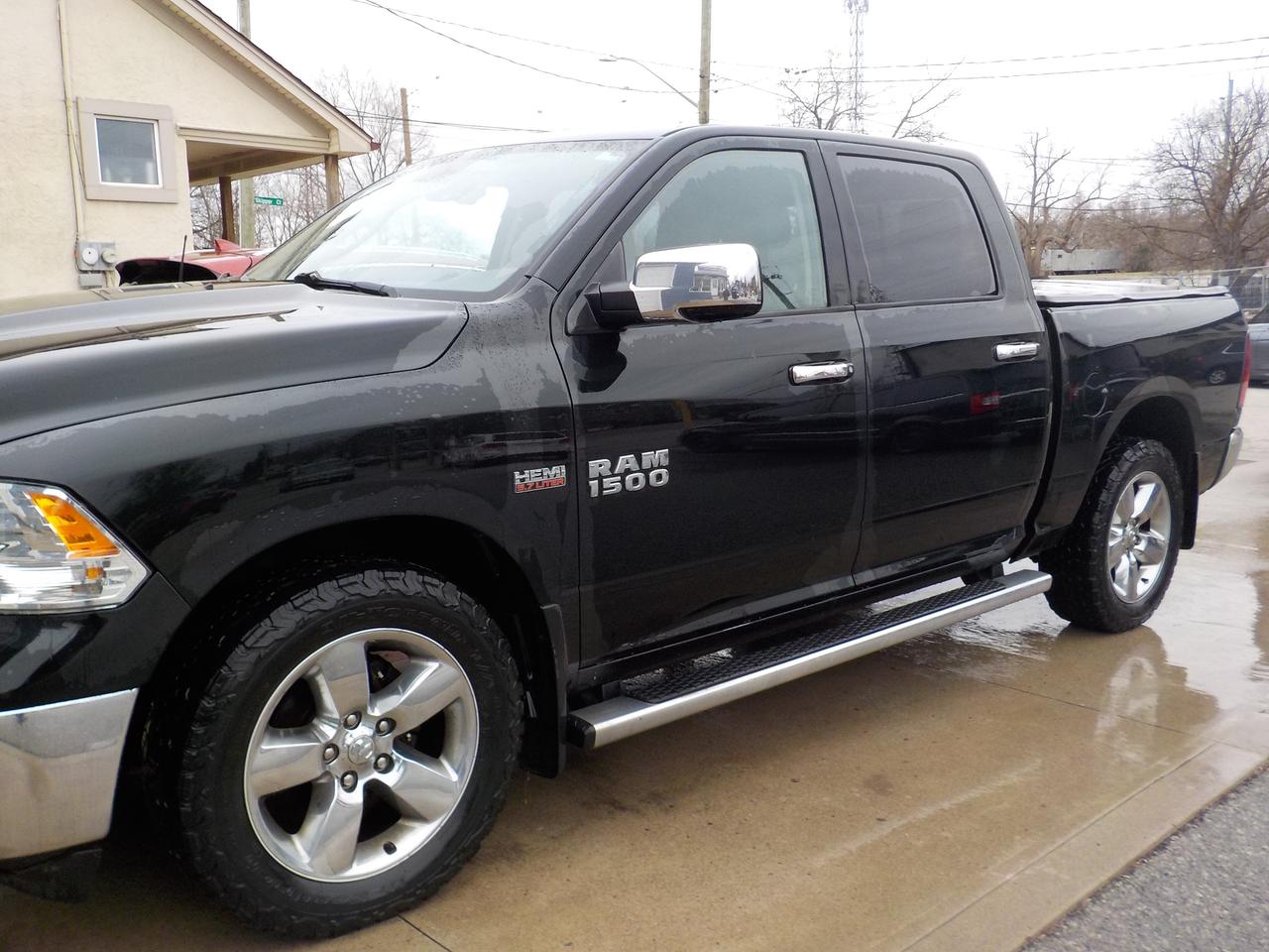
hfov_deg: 60.0
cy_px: 476
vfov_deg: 46.8
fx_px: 1100
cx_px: 634
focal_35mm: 30
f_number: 3.3
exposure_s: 1/100
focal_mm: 4.1
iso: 125
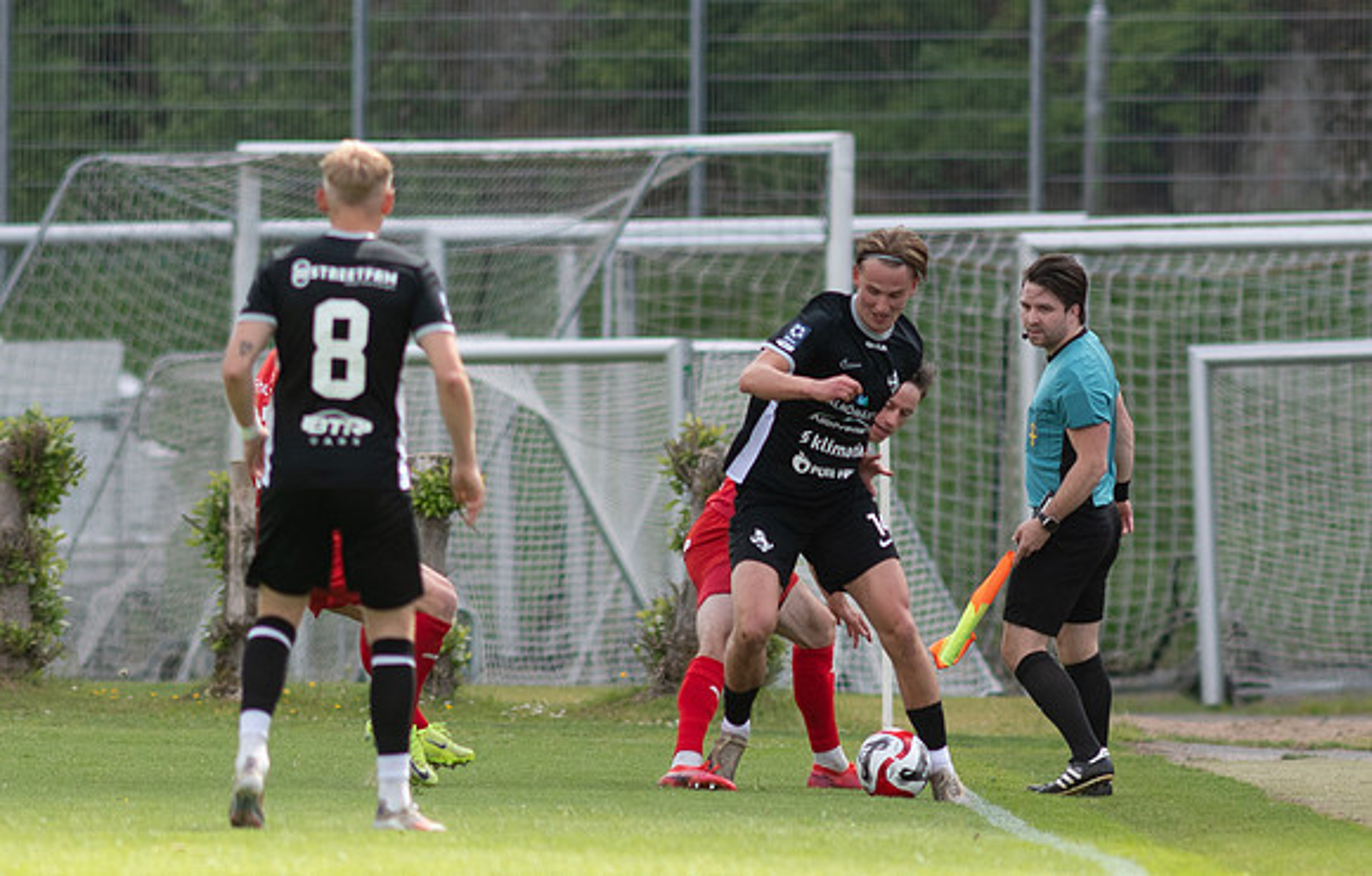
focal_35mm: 872
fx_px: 32798
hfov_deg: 2.4
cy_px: 535
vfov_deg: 1.5
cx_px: 863
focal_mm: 300
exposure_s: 1/2500
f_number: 3.2
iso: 220
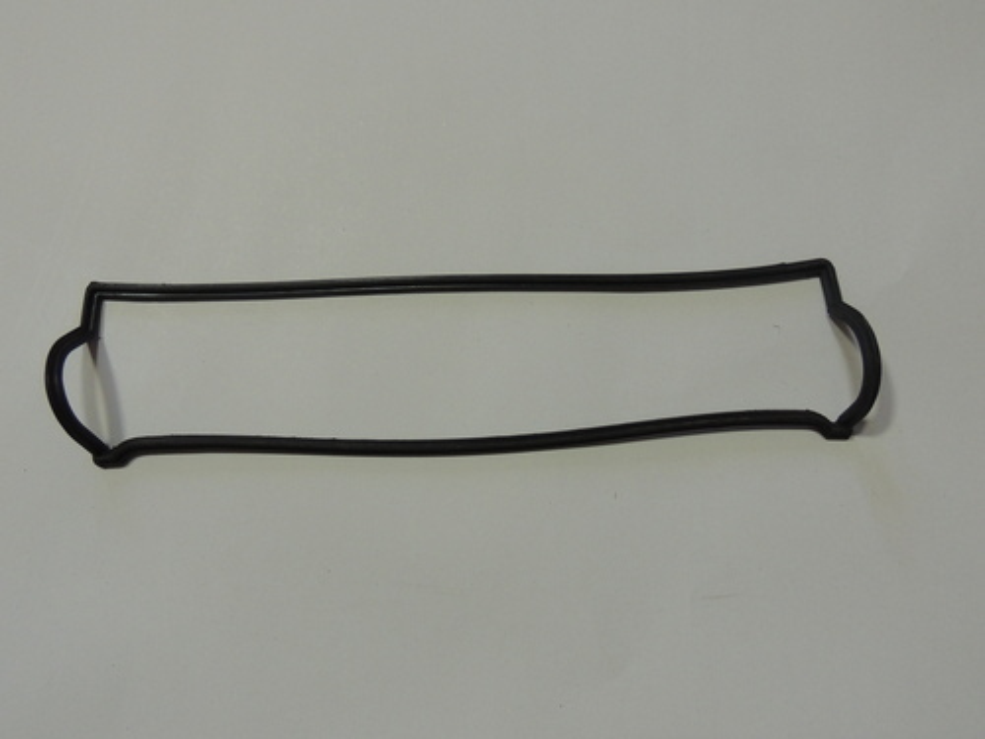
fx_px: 939
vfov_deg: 42.9
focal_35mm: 33
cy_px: 370
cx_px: 492
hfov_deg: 55.4
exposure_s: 1/25
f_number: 3.2
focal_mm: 5.8
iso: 400
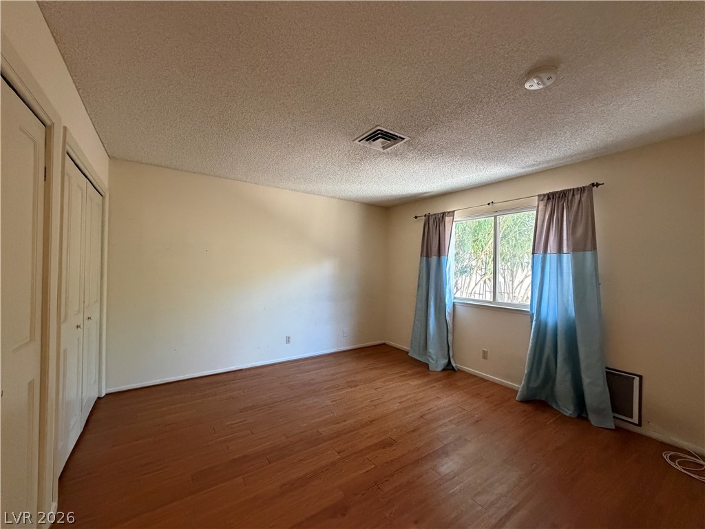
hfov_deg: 102.1
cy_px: 264
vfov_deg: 85.7
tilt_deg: +1.0
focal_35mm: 14
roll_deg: -2.2
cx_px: 352
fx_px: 285
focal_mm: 2.22
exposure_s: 1/60
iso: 640
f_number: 2.2
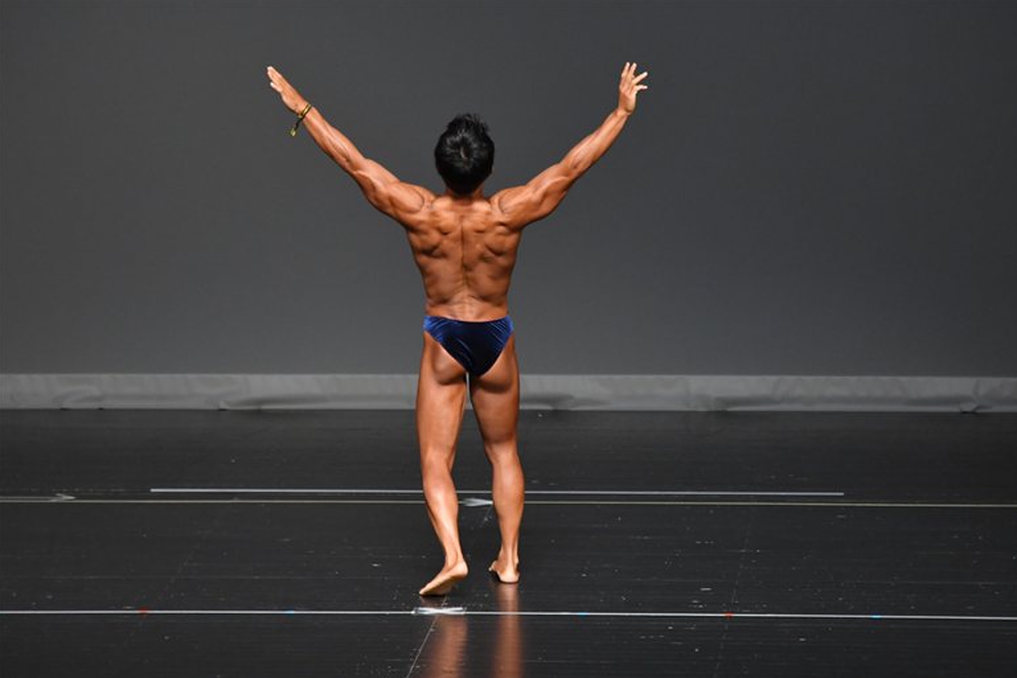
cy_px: 340
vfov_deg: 4.8
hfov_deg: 7.2
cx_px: 510
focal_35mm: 287
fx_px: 8109
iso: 2500
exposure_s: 1/400
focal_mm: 190
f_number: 5.6
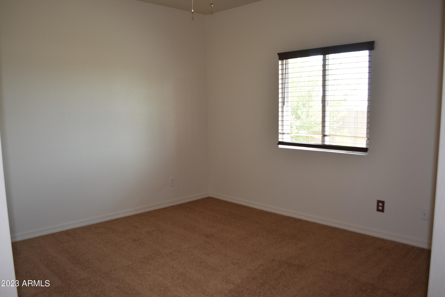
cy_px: 148
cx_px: 222
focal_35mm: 30
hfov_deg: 61.9
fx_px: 371
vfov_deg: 43.6
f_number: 4
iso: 200
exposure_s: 1/60
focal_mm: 20
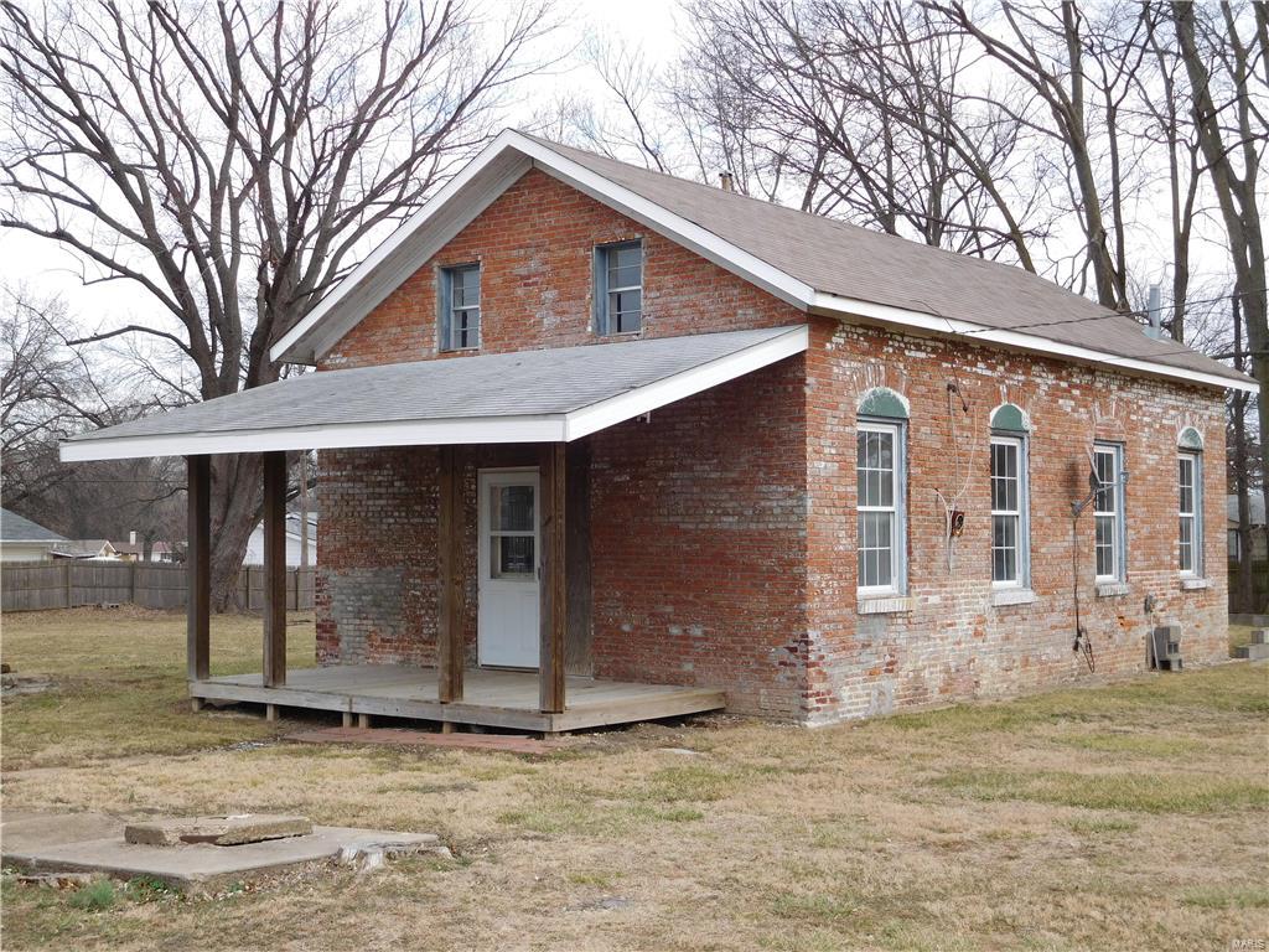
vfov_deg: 32.2
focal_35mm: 45
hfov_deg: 42.1
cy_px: 476
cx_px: 634
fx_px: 1650
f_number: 4
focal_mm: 8
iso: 125
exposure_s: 1/160
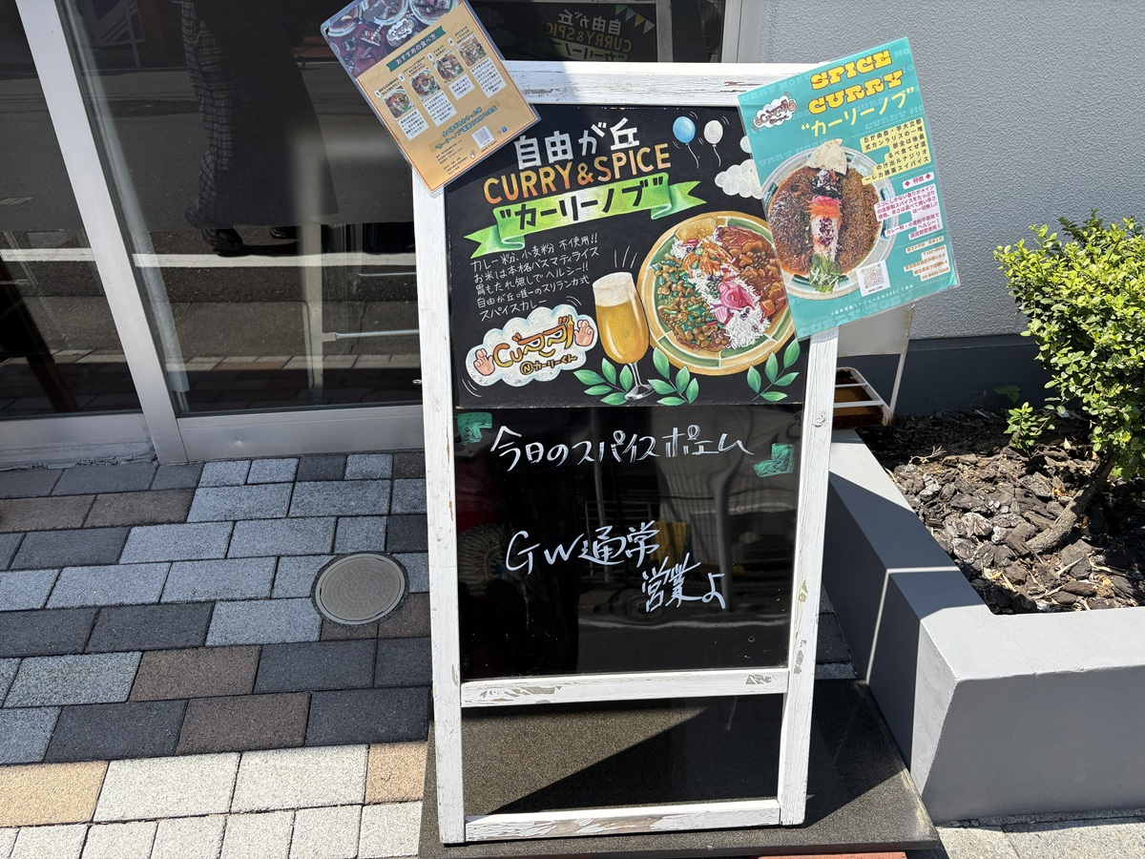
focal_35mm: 26
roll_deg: +2.4
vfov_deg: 53.1
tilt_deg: -31.1
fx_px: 860
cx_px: 572
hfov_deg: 67.3
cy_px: 430
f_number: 1.6
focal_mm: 5.96
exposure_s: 1/1848
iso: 50
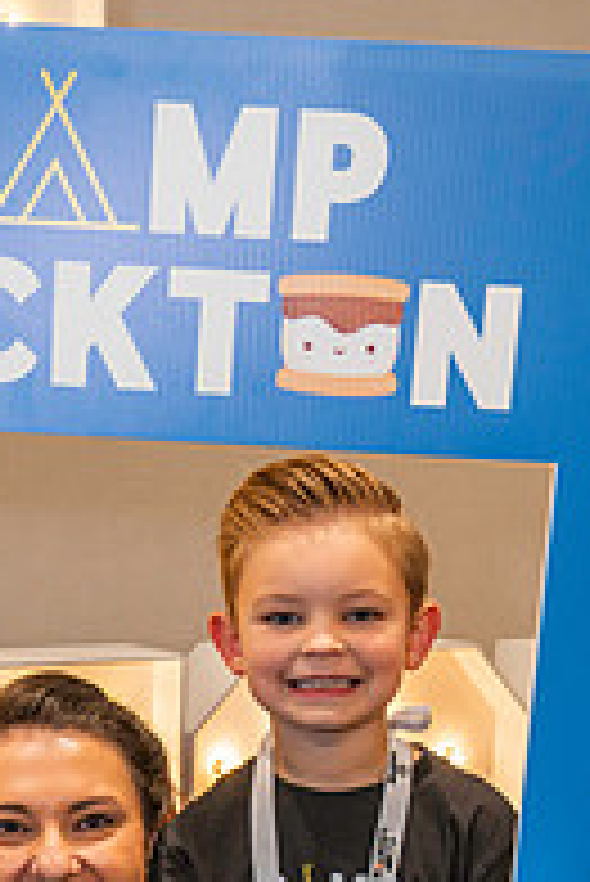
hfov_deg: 17.4
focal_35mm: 78
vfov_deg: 24.6
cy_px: 909
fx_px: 1914
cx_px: 144
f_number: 4
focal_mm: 34
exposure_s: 1/160
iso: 1000
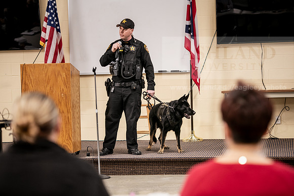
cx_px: 147
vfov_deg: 12.2
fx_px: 915
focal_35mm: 112
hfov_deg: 18.3
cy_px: 98
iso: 1600
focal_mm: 112
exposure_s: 1/200
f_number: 3.2
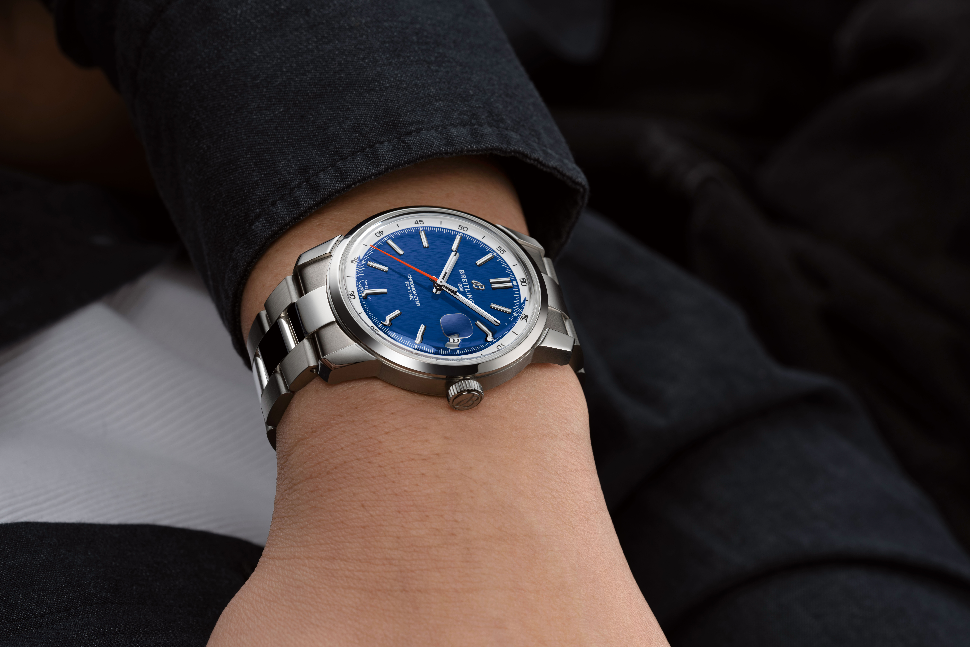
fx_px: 2425
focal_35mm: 90
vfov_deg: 15.2
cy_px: 324
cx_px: 485
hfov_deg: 22.6
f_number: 11
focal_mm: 90
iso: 50
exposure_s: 1/100
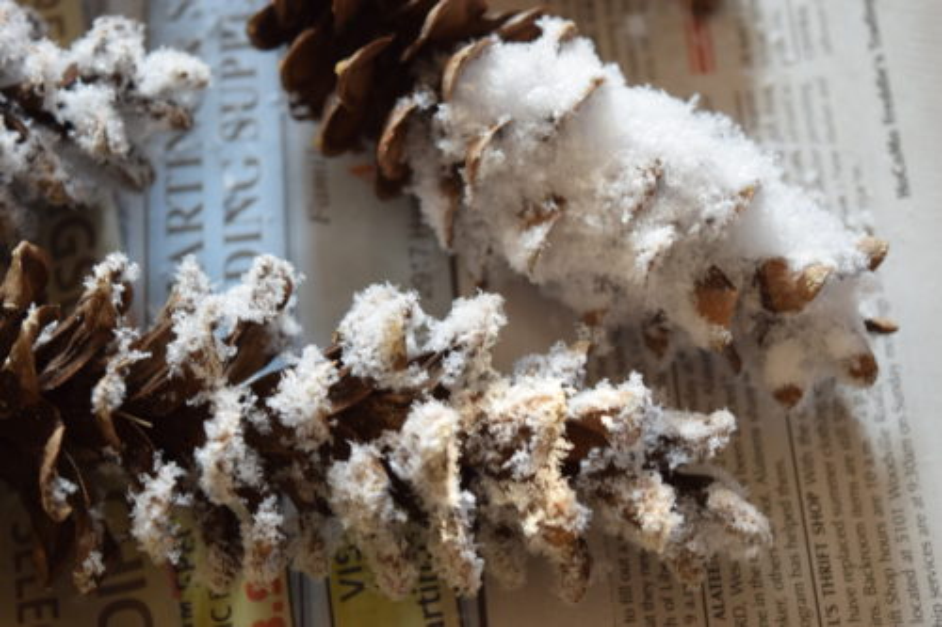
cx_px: 471
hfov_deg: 28.1
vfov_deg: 18.9
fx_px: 1883
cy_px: 314
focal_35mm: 72
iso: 800
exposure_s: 1/25
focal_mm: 48
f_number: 5.3
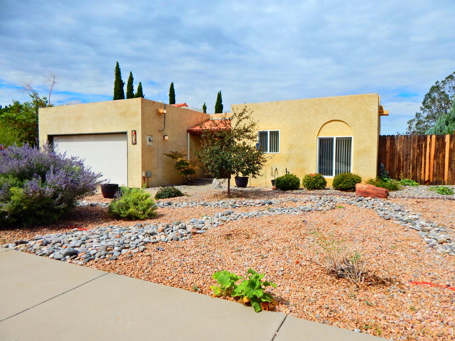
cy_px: 170
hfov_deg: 76.4
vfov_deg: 61.1
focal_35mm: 22
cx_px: 228
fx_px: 289
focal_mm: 4
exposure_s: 1/1000
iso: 125
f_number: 6
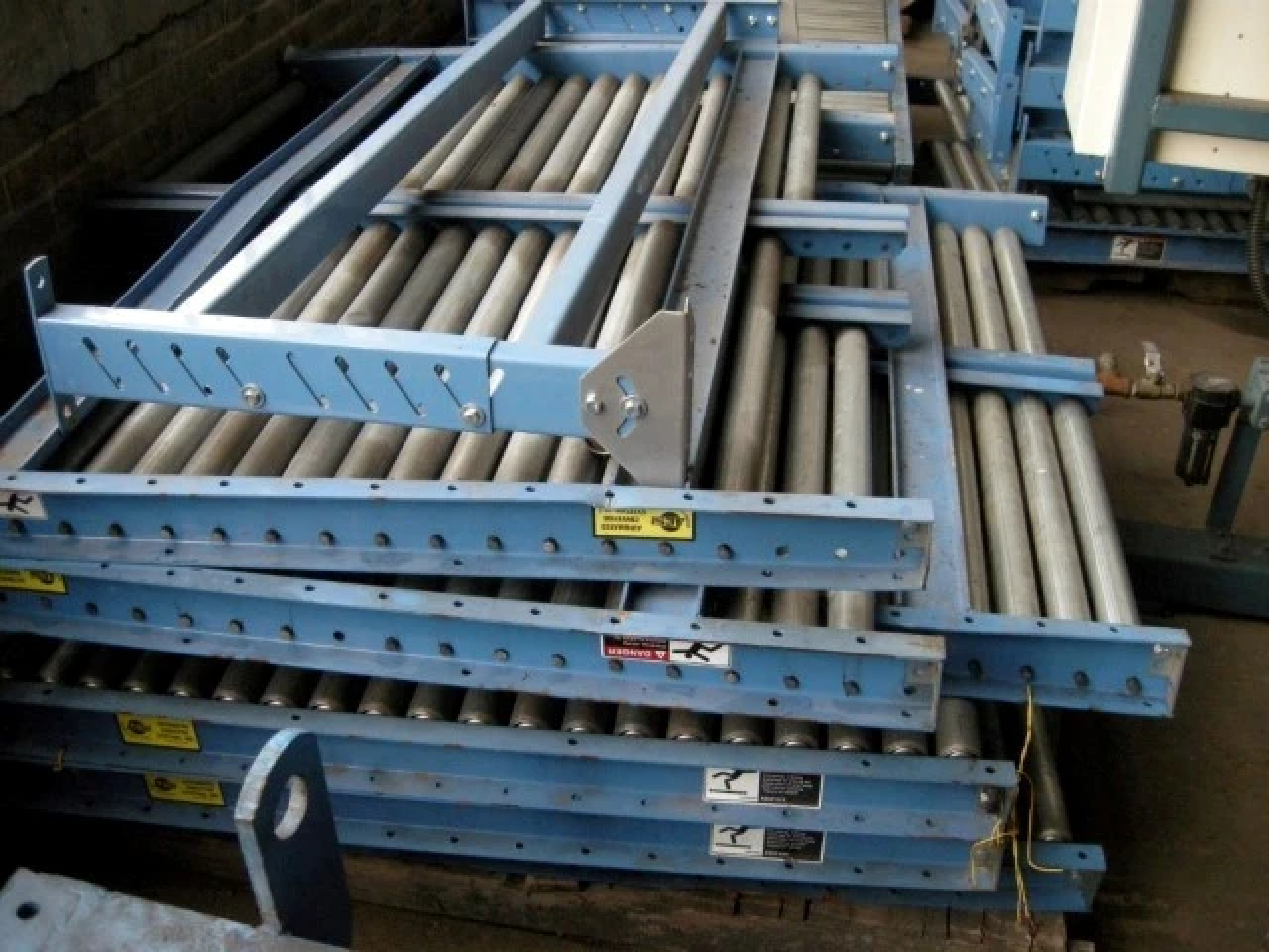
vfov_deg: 40.7
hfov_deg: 52.6
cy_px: 476
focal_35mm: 35
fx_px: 1283
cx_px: 634
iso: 400
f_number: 2.7
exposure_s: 1/57.2
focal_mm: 7.5
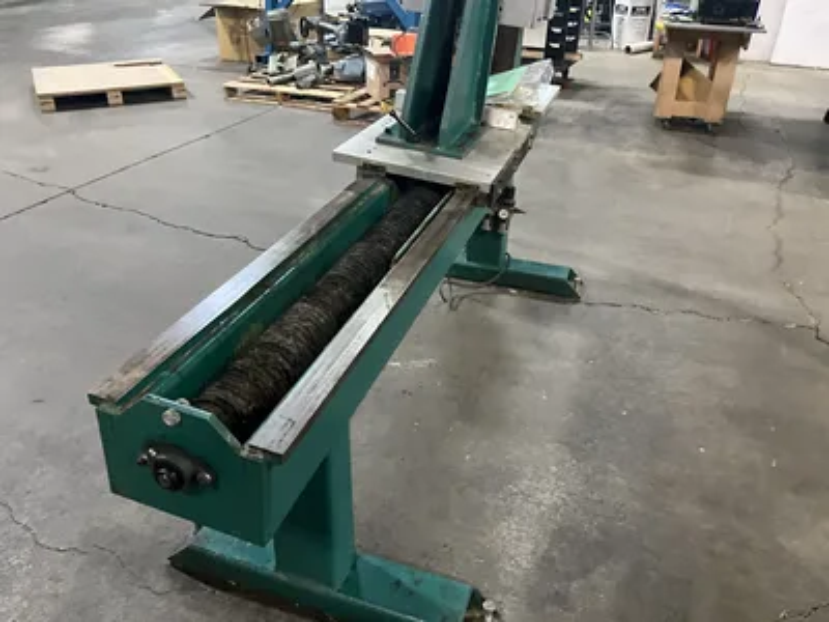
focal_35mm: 29
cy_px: 311
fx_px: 695
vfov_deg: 48.2
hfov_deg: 61.7
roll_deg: -3.5
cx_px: 414
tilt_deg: -28.9
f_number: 1.8
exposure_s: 1/30
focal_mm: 3
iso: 400
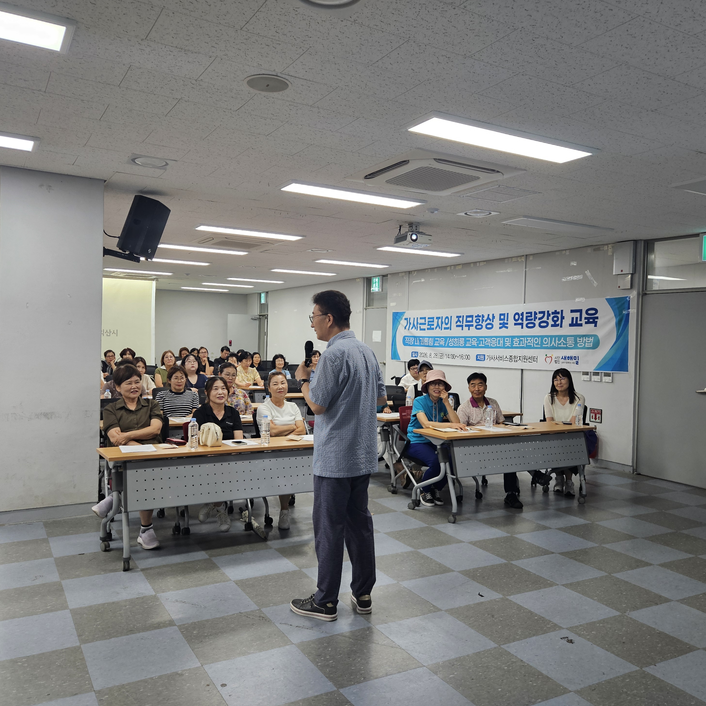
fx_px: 646
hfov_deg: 57.3
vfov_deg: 57.3
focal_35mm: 28
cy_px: 350
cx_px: 353
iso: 125
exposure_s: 1/120
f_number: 1.8
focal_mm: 5.4
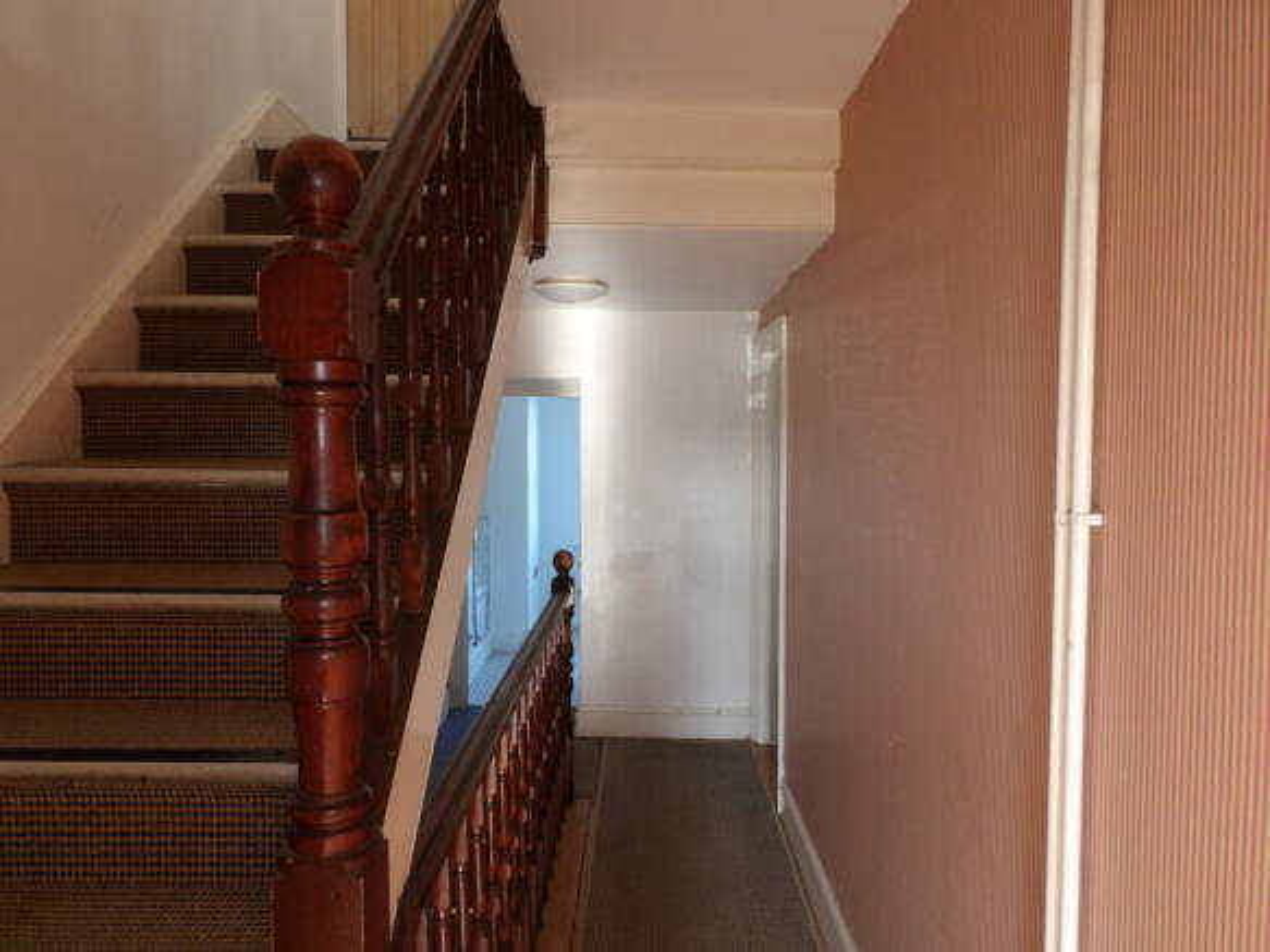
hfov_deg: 71.6
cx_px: 635
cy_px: 476
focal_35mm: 24
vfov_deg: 56.8
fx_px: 880
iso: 200
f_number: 4.1
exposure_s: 1/22
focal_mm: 4.3
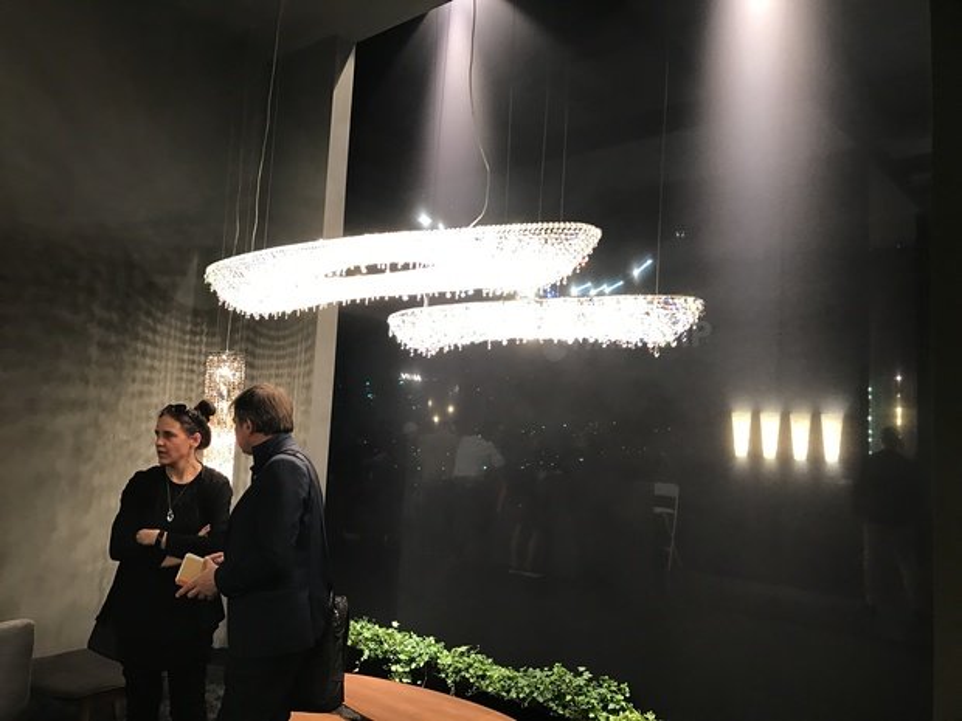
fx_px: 778
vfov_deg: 49.7
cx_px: 481
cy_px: 360
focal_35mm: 28
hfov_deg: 63.4
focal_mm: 3.99
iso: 40
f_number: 1.8
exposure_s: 1/17
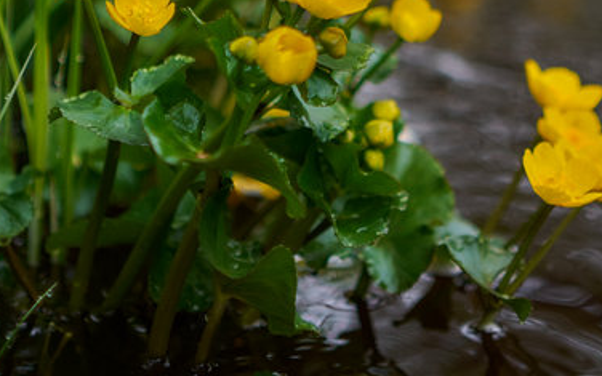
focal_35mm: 91
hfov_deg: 22.7
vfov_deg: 13.5
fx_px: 1493
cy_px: -187
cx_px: 375
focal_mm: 35
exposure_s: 1/1250
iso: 100
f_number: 1.8
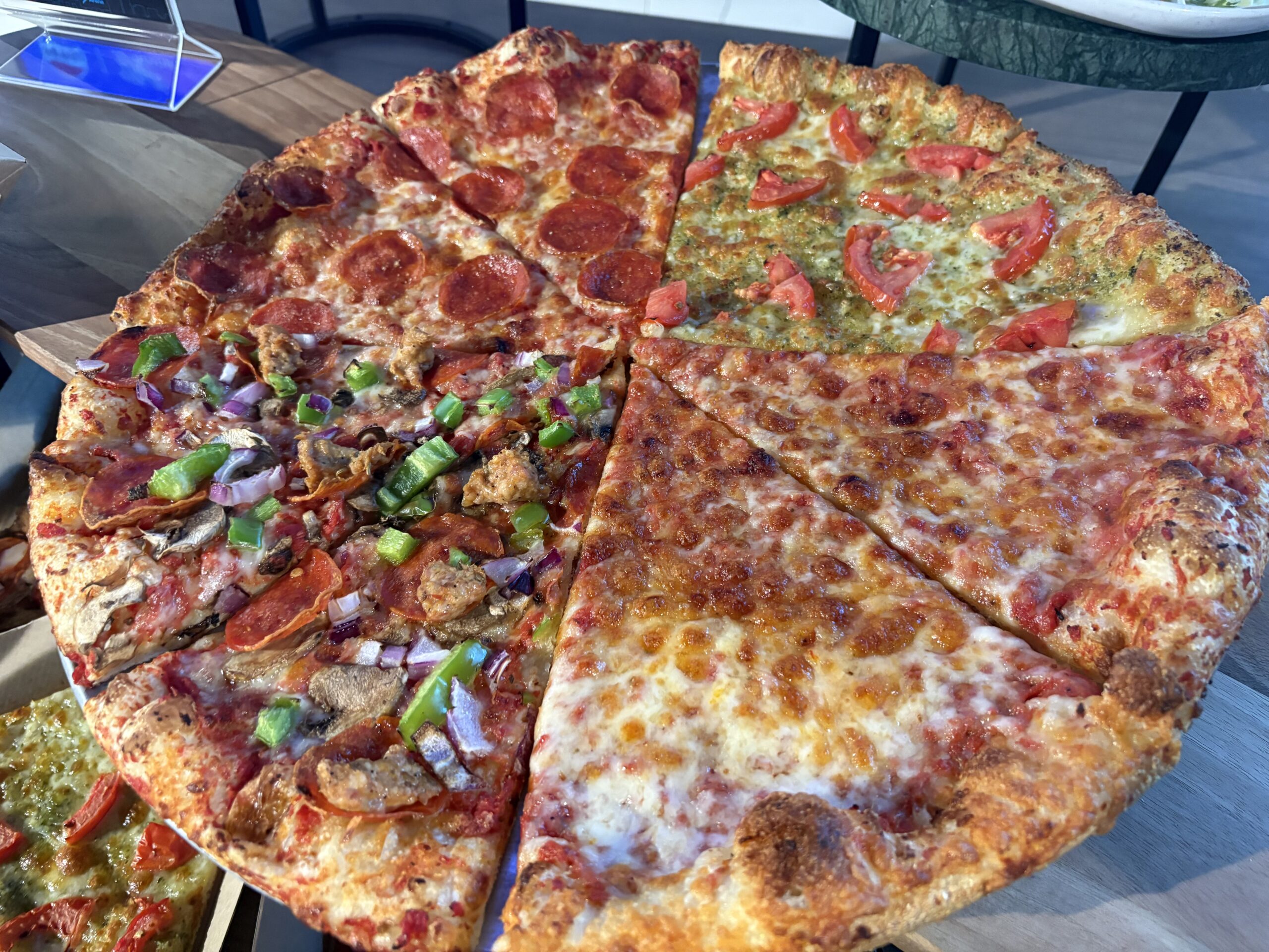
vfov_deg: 53.1
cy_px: 476
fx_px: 953
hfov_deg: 67.3
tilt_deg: -50.4
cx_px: 634
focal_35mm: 26
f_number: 1.6
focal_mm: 5.96
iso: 400
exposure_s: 1/60
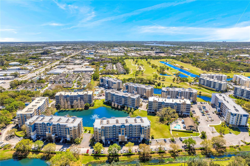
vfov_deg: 57.2
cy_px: 83
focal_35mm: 22
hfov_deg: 78.6
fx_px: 153
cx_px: 125
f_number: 2.8
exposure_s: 1/350
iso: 100
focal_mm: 8.38
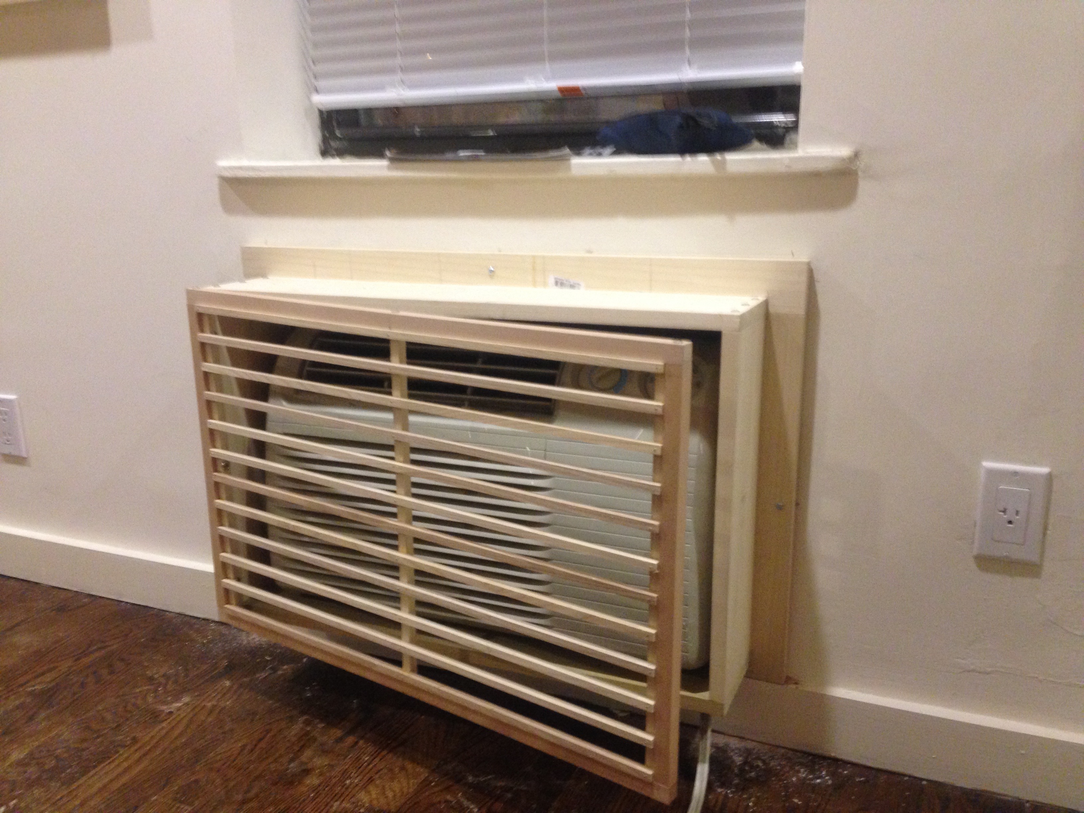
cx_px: 542
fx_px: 1033
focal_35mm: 33
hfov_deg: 55.4
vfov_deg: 42.9
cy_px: 406
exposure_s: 1/20
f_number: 2.4
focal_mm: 4.12
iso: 320
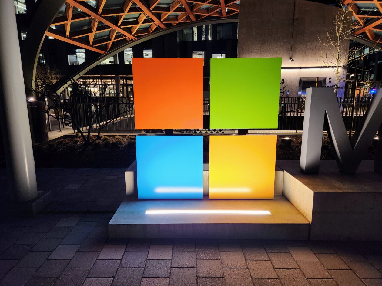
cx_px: 191
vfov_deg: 58.9
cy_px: 143
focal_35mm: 23
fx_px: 254
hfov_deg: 73.9
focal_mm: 5.4
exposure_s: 1/120
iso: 320
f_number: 1.8
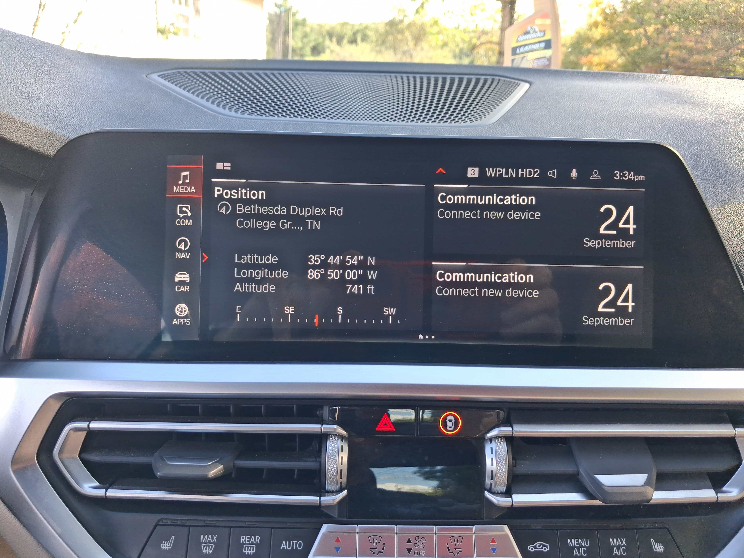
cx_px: 372
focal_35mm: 27
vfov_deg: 51.4
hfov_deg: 65.3
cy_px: 279
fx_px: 580
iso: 50
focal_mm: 4
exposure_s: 1/120
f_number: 1.8
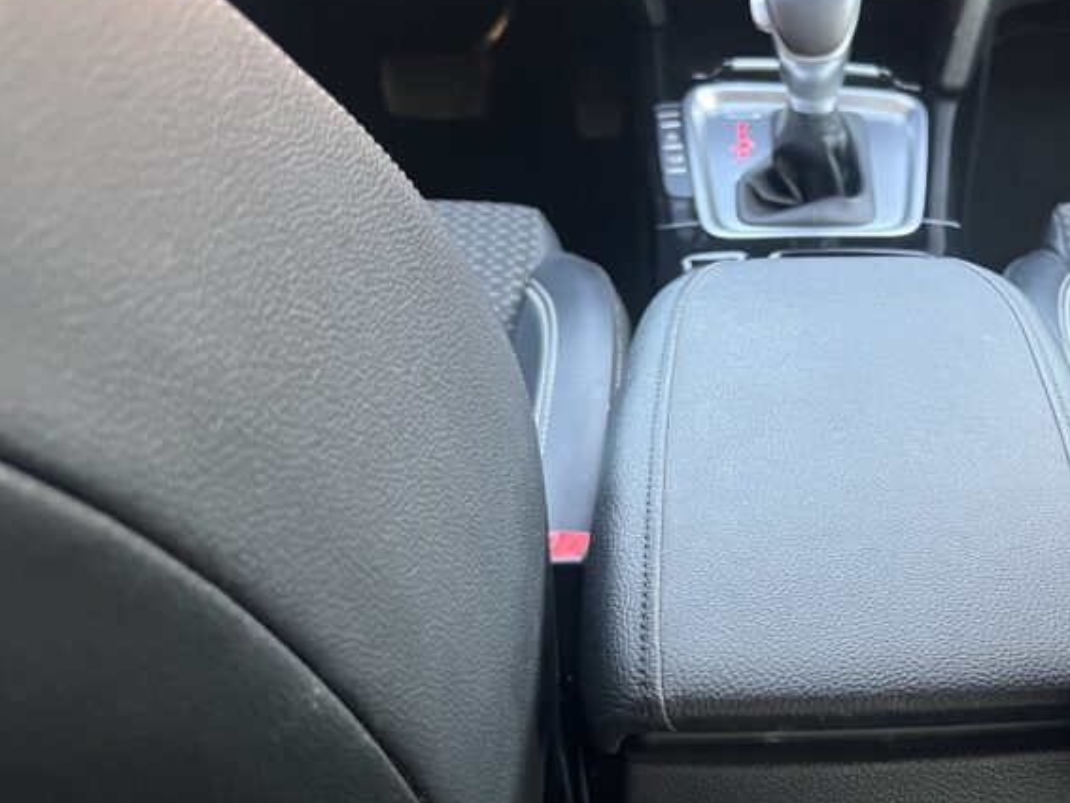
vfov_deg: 30.8
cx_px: 904
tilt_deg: -37.1
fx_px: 1453
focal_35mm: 47
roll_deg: -1.6
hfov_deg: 38.4
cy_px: 489
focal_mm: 5.7
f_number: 1.5
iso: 500
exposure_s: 1/57
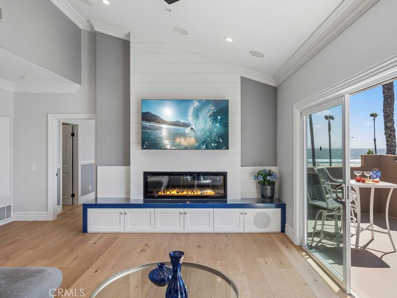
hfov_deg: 73.8
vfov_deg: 58.9
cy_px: 148
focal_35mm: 23
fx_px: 264
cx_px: 216
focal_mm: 21
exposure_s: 1/100
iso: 125
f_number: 9
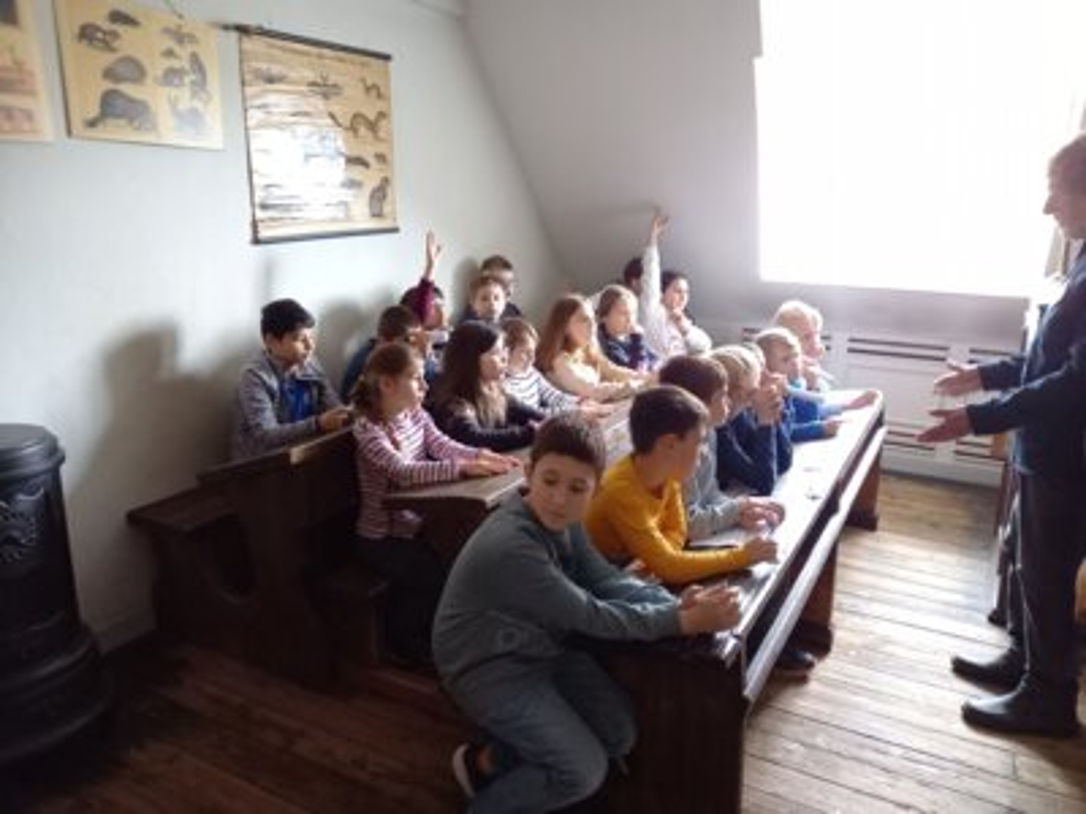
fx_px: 784
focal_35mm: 25
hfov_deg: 69.4
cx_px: 543
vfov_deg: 54.9
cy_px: 407
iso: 800
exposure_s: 1/20
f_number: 1.8
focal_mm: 4.65
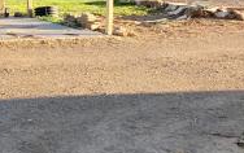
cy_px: -47
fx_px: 672
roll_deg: +1.9
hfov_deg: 18.7
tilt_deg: -1.2
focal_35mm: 101
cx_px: -93
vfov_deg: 12.6
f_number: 1.8
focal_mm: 3.99
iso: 20
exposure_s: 1/375
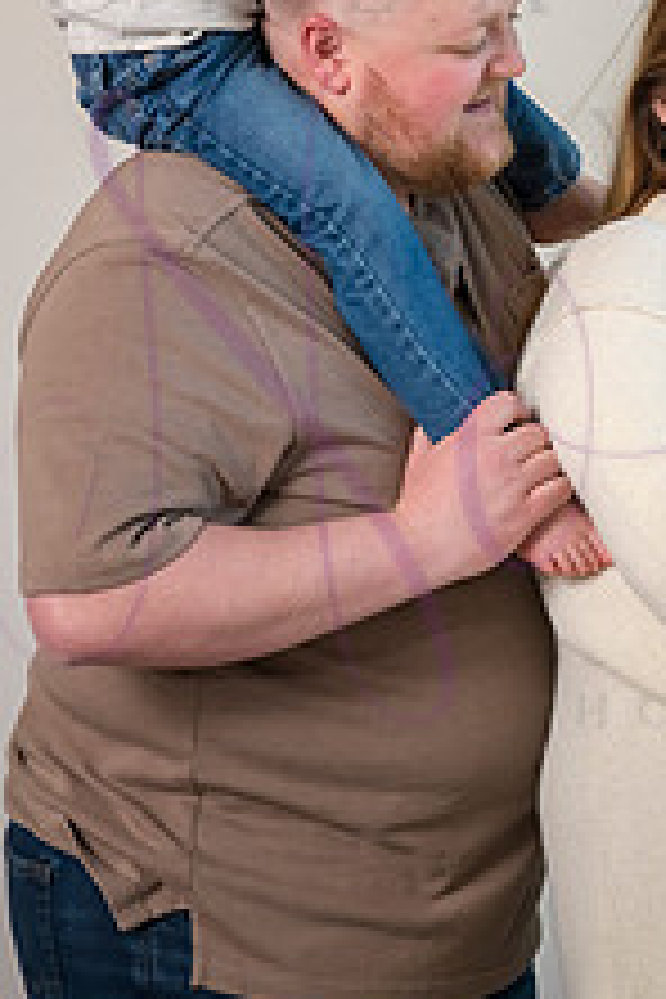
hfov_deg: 8.0
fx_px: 4773
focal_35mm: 172
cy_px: 135
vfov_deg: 11.9
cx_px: 639
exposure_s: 1/250
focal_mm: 85
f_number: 8
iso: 500
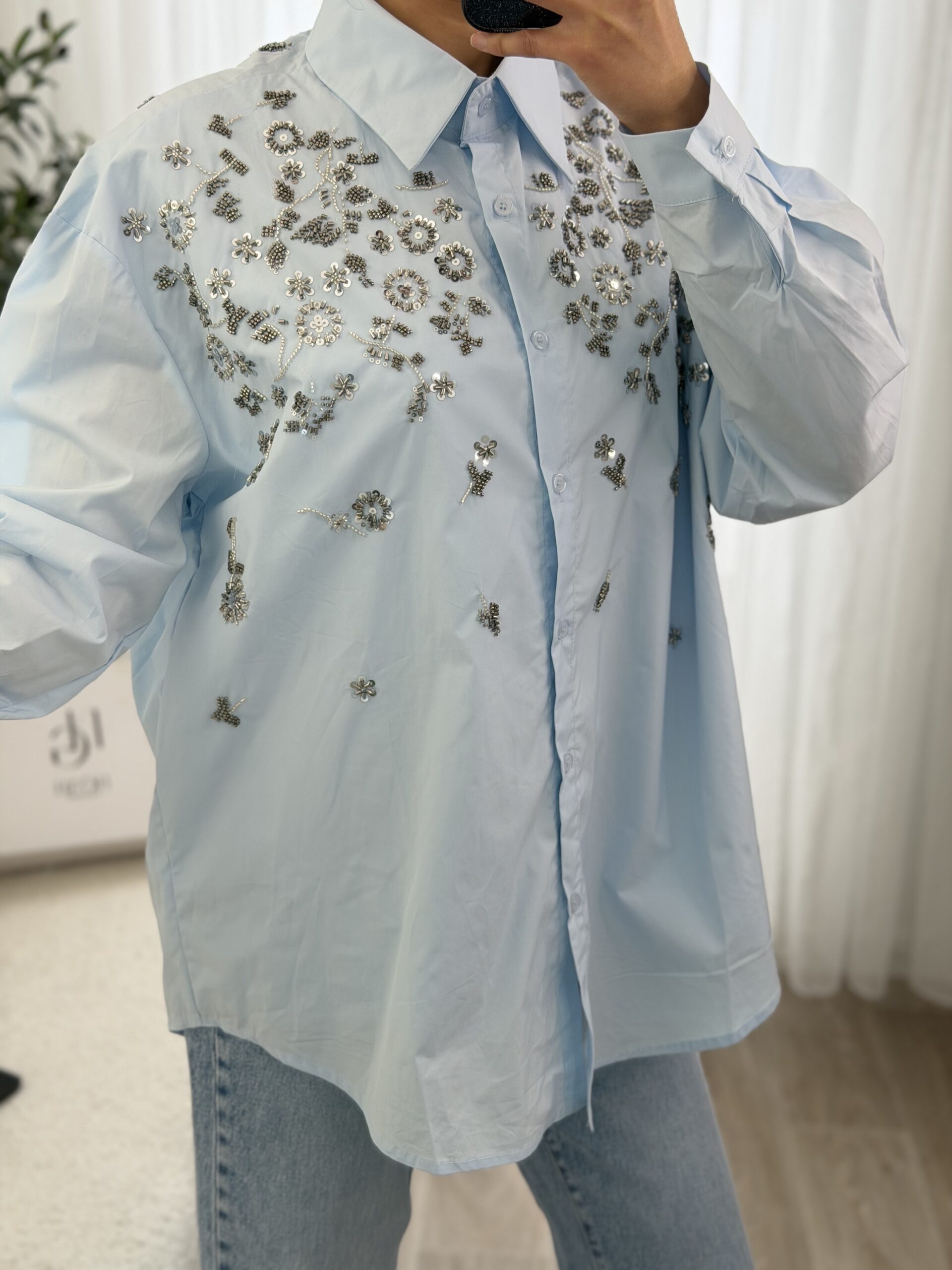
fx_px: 1760
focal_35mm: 48
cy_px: 635
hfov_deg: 30.3
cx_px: 476
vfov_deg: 39.7
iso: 64
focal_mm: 6.76
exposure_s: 1/192
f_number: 1.78
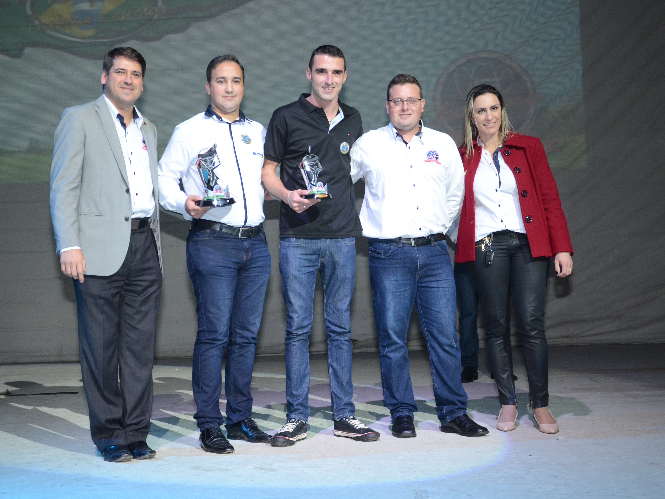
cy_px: 242
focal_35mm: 55
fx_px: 1057
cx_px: 294
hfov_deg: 34.9
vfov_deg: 26.6
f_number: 4.5
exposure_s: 1/80
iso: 1000
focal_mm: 32
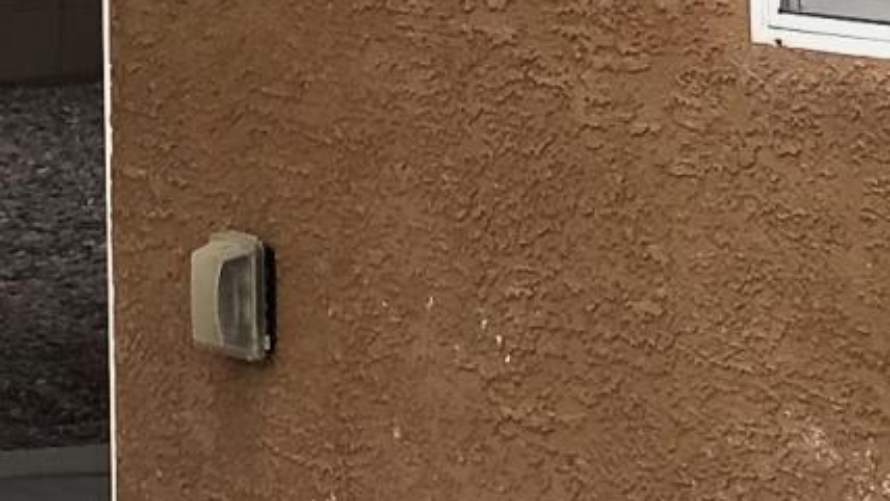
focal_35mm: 214
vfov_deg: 5.6
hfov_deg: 9.8
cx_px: -378
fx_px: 5051
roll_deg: -1.5
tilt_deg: +0.7
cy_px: -507
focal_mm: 3.99
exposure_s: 1/585
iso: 20
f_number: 1.8
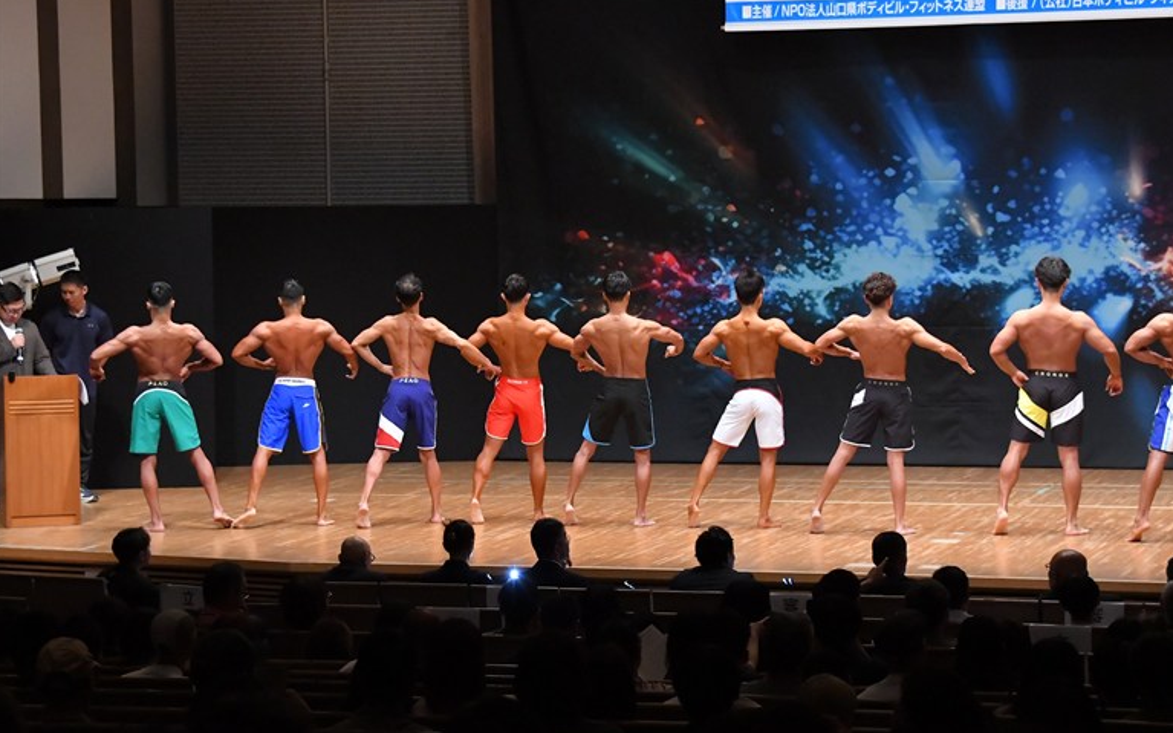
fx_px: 3356
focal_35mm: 105
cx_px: 585
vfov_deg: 12.5
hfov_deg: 19.8
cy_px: 360
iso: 8000
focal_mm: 68
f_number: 5.6
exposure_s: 1/400
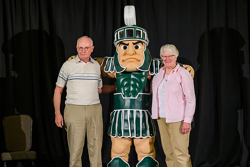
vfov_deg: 15.2
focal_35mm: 90
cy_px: 77
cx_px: 122
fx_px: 623
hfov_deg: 22.7
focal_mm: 83
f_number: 2.8
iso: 1000
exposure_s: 1/320
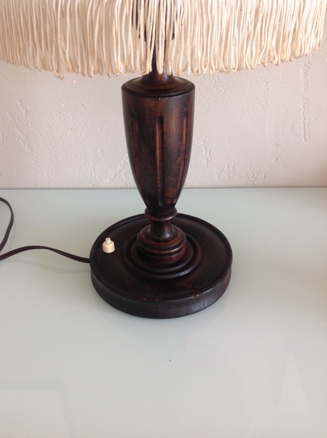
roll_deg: +3.0
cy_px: 219
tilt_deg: -32.5
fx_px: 442
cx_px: 164
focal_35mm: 35
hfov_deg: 40.6
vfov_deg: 52.7
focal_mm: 4.28
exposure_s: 1/24
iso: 50
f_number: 2.4
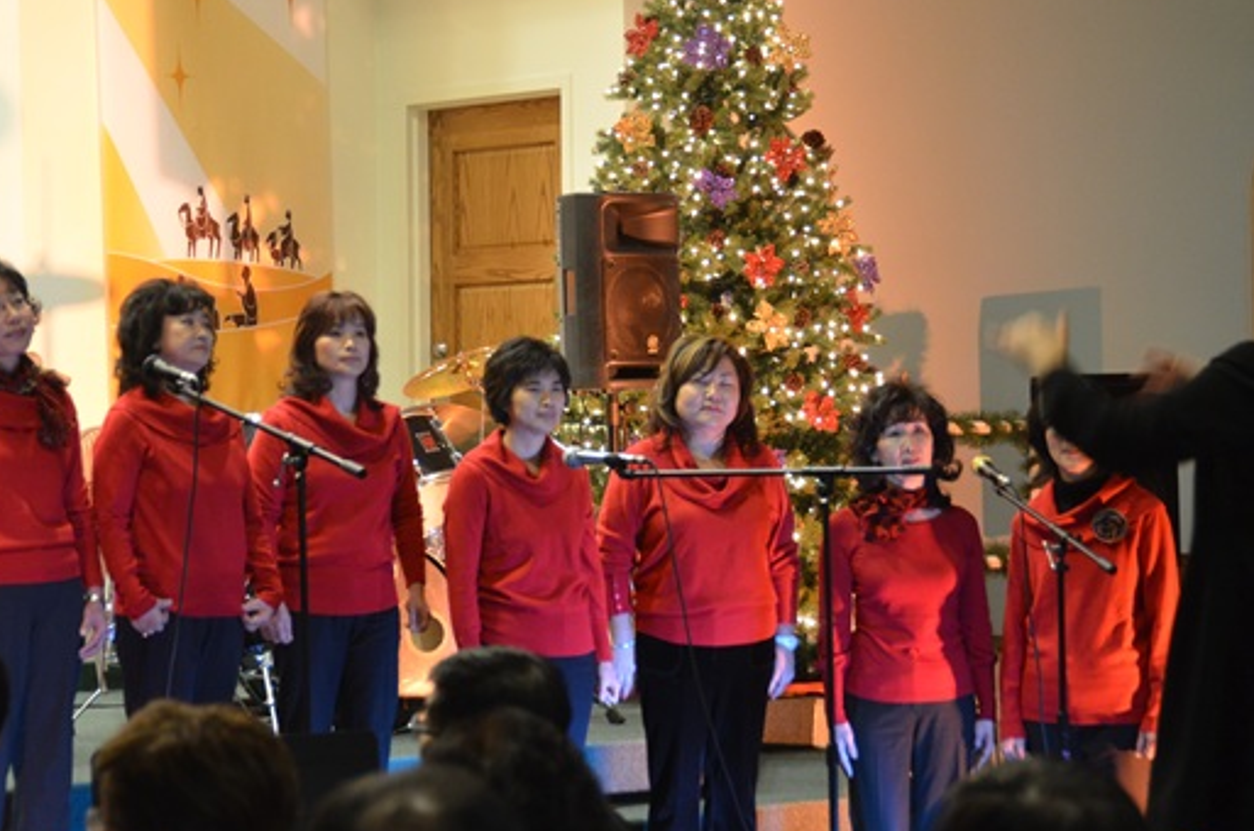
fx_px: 4033
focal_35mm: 116
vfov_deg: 11.8
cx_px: 667
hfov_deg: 17.7
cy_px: 401
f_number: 4.8
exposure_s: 1/13
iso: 1600
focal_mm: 62
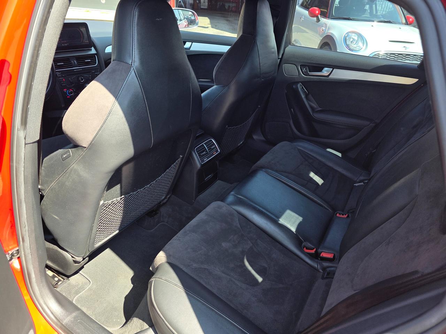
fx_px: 296
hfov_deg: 73.9
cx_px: 223
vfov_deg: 58.9
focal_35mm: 23
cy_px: 167
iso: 40
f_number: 1.7
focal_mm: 6.3
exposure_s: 1/180
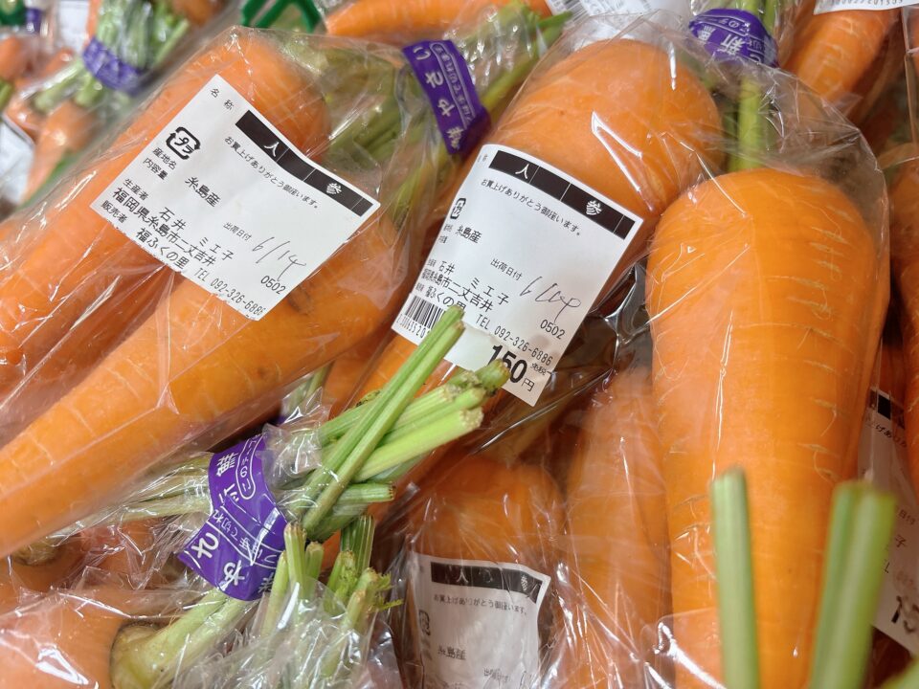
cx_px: 460
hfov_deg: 67.3
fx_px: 690
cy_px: 344
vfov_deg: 53.1
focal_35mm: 26
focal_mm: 5.96
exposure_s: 1/60
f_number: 1.6
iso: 100
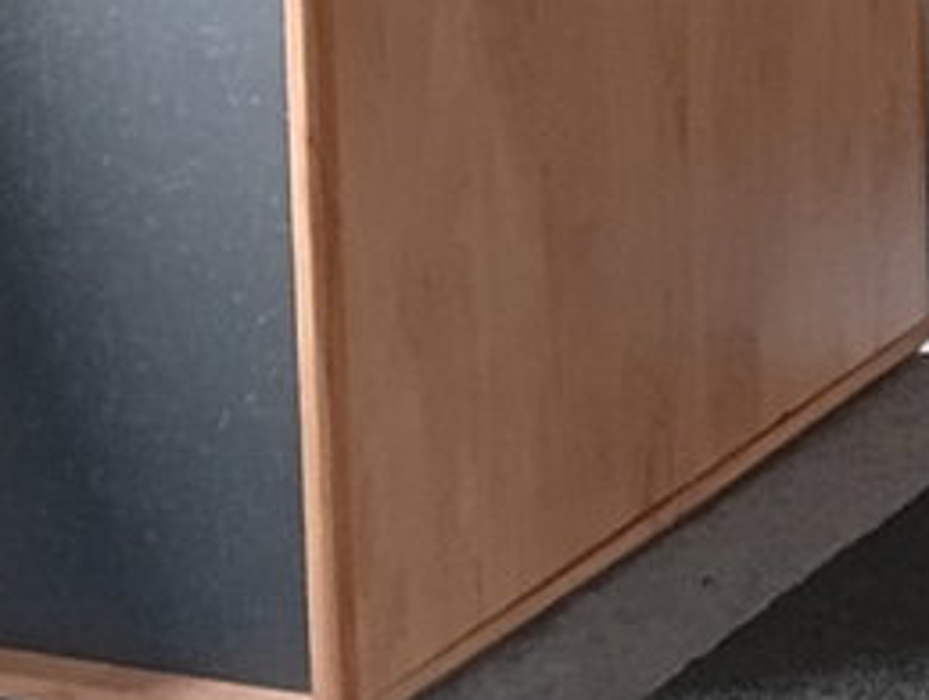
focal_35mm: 167
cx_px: 1768
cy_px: -573
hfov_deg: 10.9
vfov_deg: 8.6
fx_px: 4488
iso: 662
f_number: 1.8
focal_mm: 3.98
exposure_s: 1/25
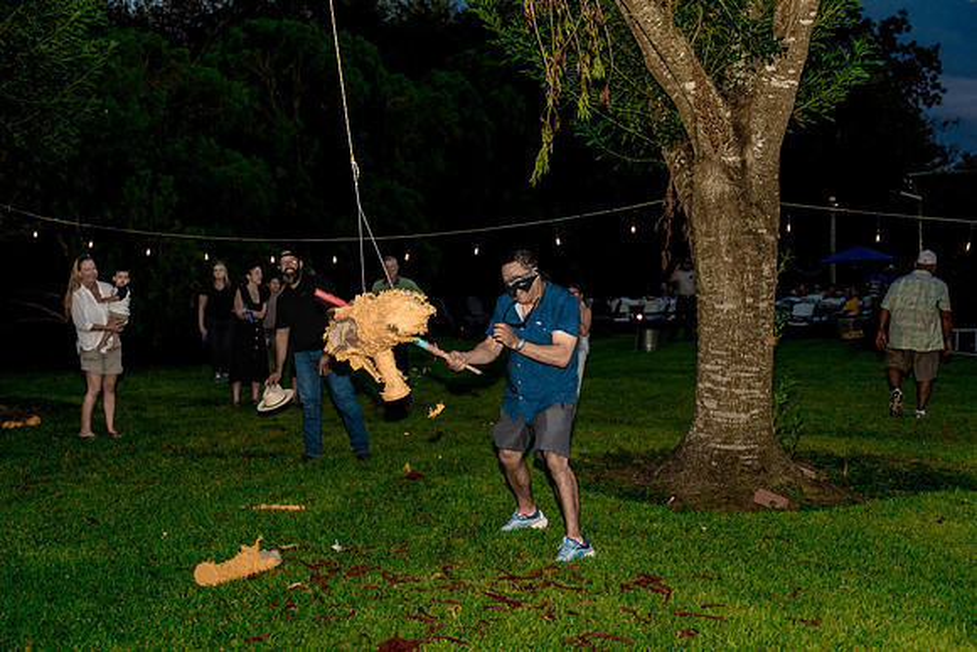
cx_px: 488
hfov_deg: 46.4
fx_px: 1140
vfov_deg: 31.9
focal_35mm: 42
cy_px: 326
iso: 2000
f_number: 2.8
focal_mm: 42
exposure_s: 1/250
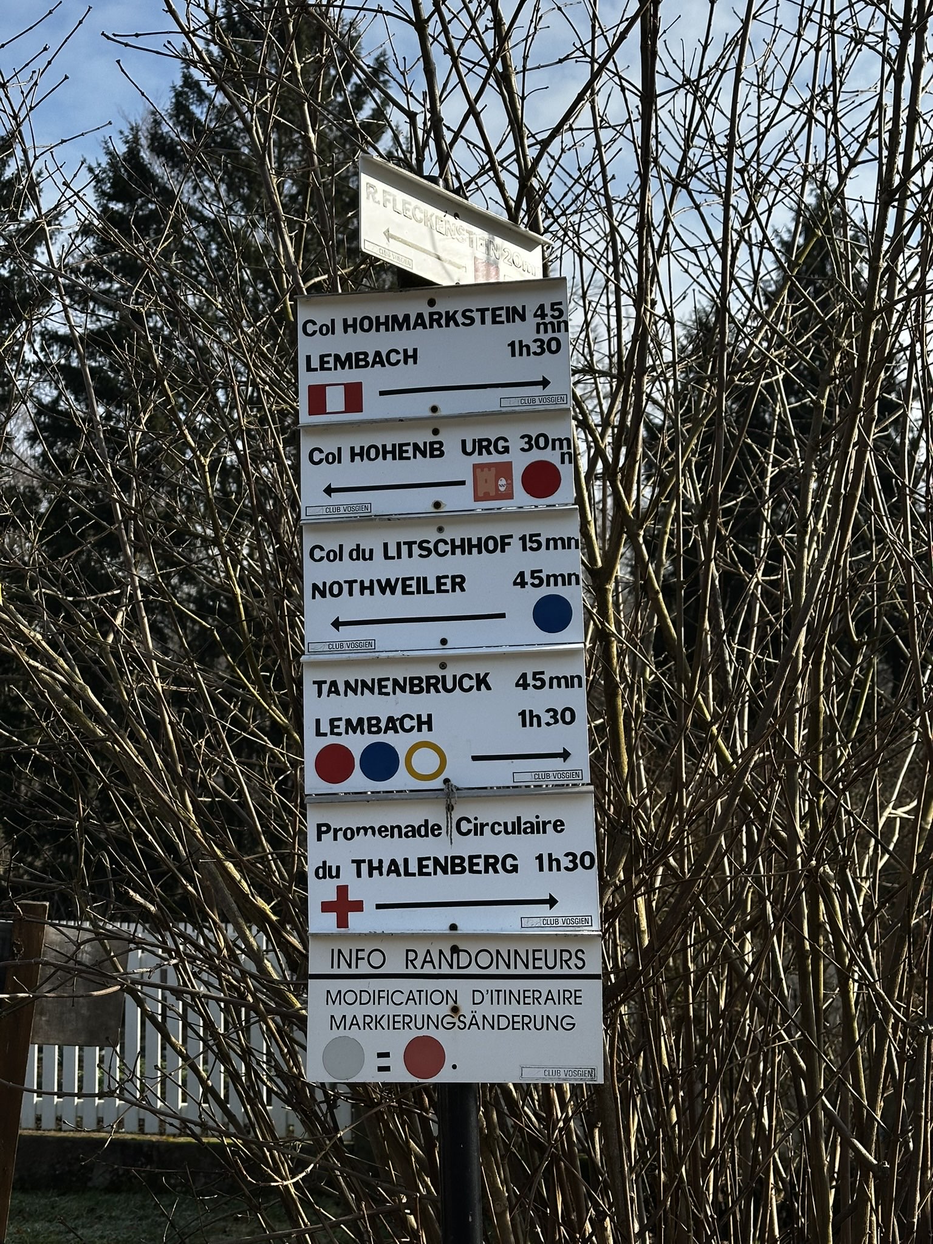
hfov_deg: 30.3
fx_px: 1725
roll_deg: -0.3
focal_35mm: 48
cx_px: 466
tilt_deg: +10.5
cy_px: 622
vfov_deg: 39.7
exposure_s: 1/2252
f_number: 1.78
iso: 64
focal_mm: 6.86
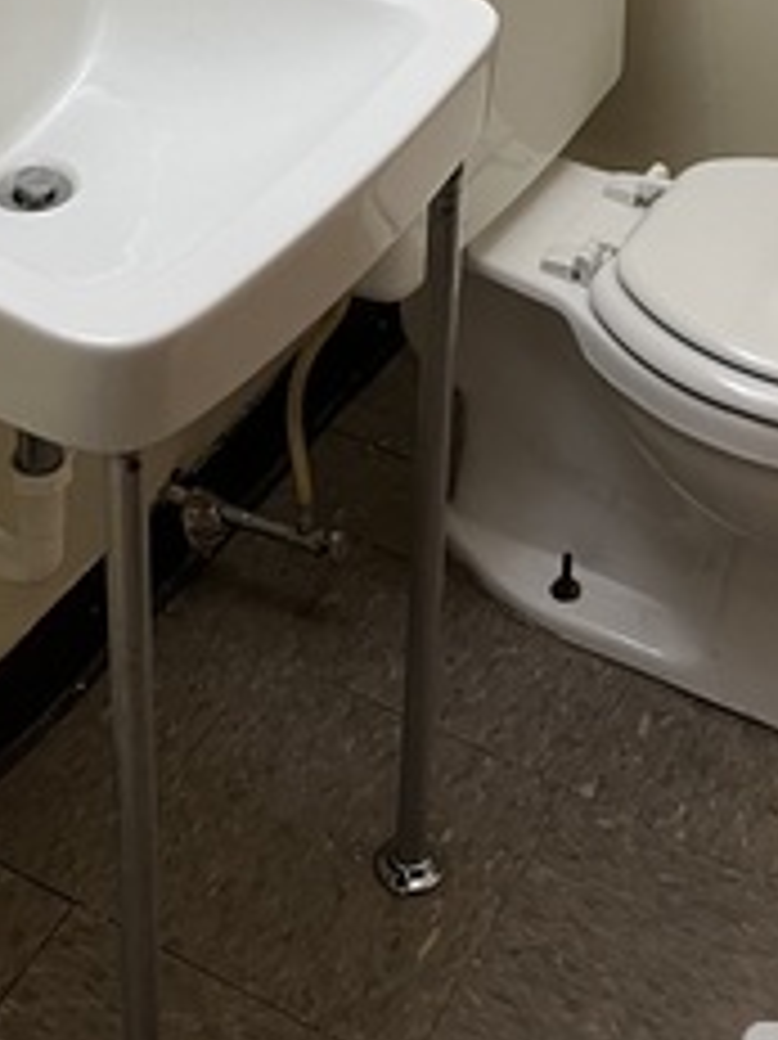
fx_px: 2250
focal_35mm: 75
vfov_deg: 23.2
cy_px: -299
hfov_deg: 19.6
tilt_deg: -19.4
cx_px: 346
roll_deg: +0.6
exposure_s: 1/66
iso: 125
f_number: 1.6
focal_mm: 5.1
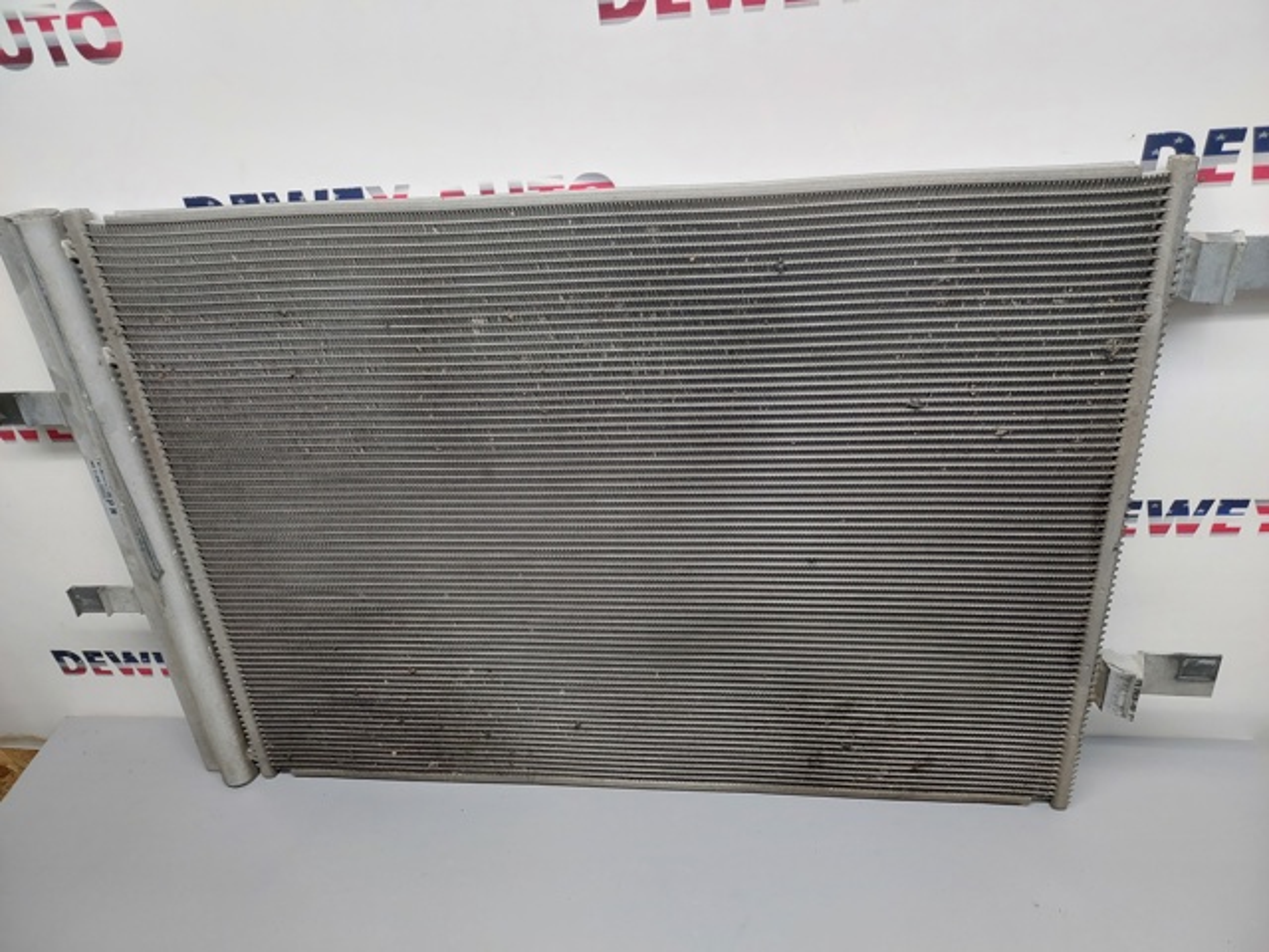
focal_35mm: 28
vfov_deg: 49.7
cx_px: 634
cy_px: 476
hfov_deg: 63.4
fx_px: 1026
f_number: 1.8
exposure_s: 1/50
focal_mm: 5.32
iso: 160
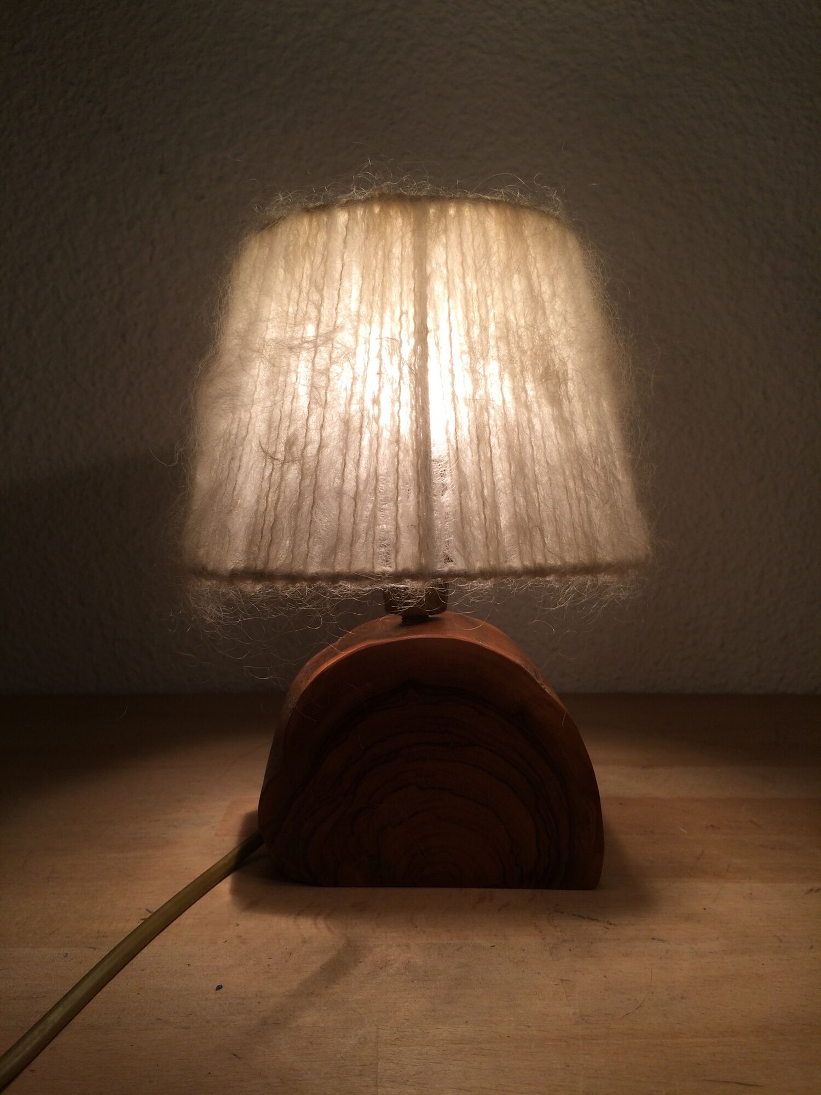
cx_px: 410
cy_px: 548
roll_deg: +0.4
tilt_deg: -4.4
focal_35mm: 29
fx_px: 917
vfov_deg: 61.7
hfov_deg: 48.2
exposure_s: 1/124
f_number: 2.2
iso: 32
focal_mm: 4.15
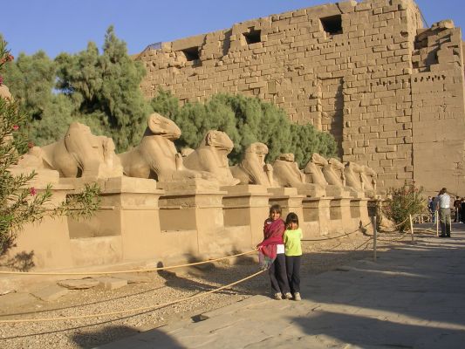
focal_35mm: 38
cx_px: 232
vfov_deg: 37.7
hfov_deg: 49.0
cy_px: 174
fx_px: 511
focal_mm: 5.8
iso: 50
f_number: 5.6
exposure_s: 1/318
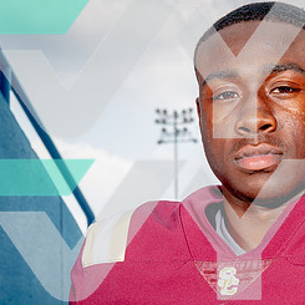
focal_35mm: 116
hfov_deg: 14.7
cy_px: 230
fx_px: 1156
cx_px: 320
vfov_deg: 15.0
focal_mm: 54
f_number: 9.5
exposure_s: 1/125
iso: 100
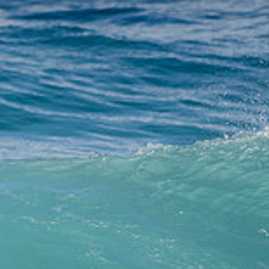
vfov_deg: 0.9
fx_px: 17214
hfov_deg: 0.9
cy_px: 244
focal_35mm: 1958
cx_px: -303
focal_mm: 500
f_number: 5.6
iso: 110
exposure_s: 1/2000
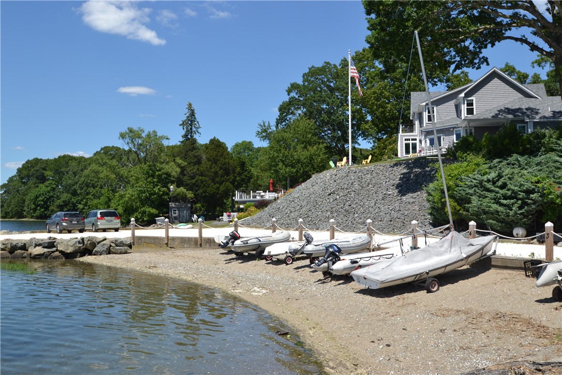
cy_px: 188
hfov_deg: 53.1
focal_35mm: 36
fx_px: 562
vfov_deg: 36.9
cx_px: 281
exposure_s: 1/250
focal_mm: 24
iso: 100
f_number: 8
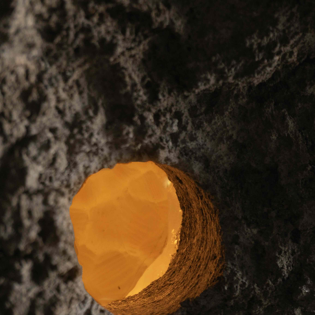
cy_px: 195
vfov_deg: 12.5
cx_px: 333
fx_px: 1441
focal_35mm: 140
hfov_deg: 12.3
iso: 250
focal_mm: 50
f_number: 6.3
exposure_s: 1.6
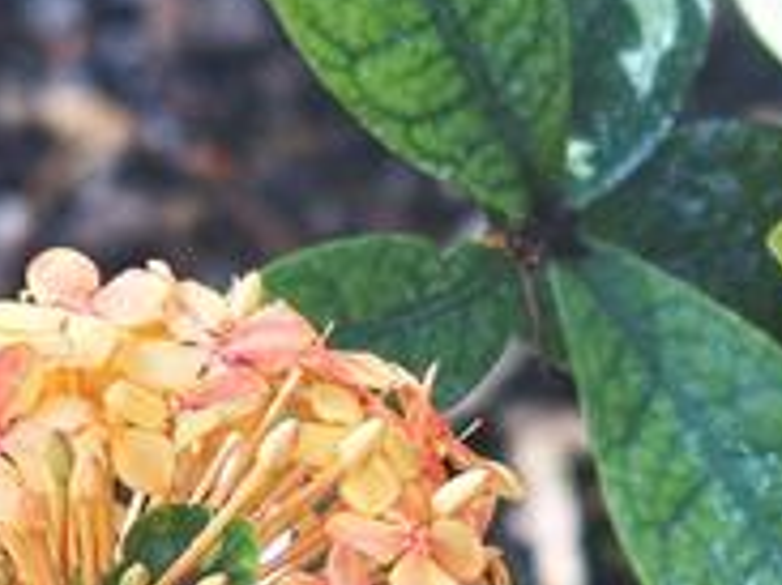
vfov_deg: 3.1
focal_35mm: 482
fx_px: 10882
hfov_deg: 4.1
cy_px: 478
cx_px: 197
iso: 250
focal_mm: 46.7
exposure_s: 1/200
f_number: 2.8
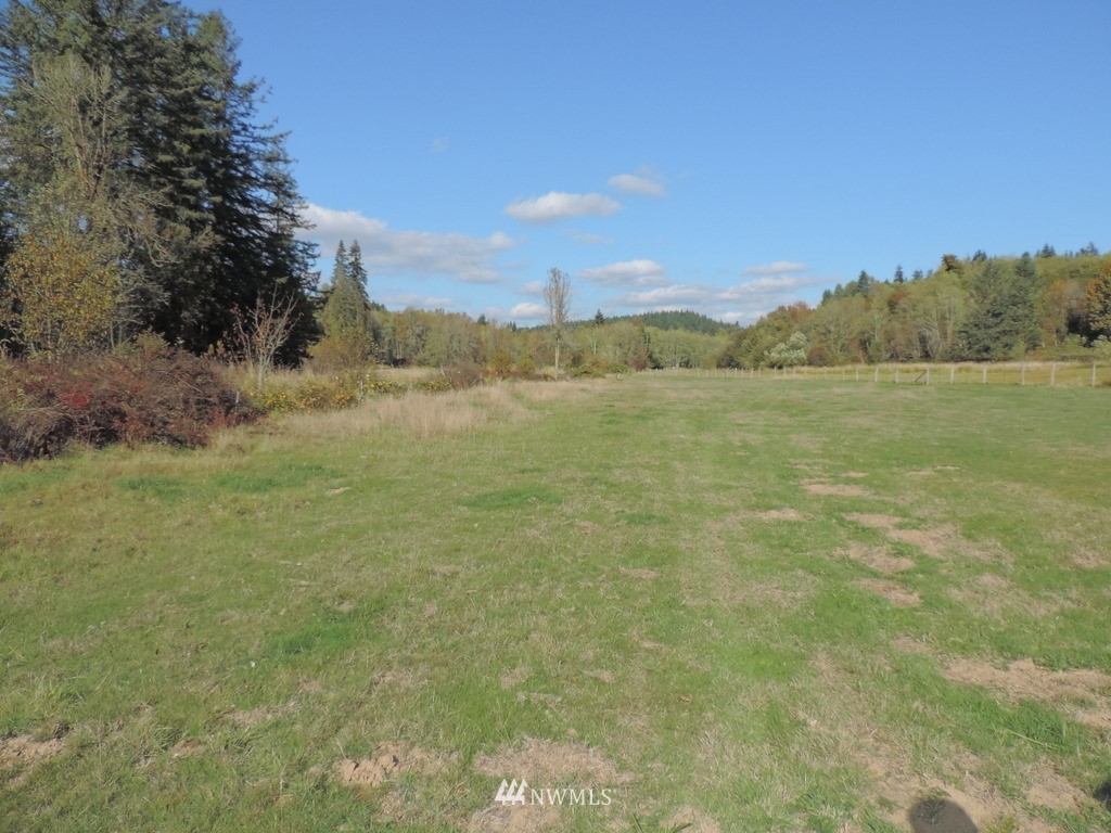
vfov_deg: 56.8
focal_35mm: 24
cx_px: 556
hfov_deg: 71.6
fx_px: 770
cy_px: 416
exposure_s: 1/2000
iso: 140
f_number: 3
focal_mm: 4.3
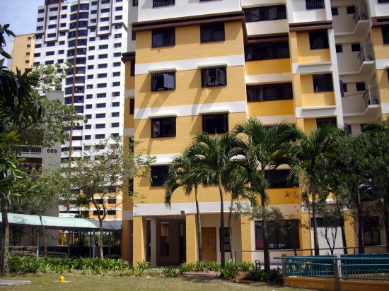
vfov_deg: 38.6
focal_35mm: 37
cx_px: 194
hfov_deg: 50.2
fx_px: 416
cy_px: 146
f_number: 5.6
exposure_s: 1/320
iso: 80
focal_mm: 6.2
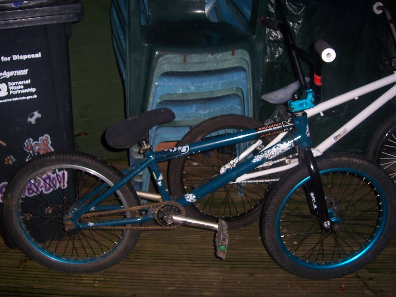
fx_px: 412
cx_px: 198
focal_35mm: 36
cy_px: 148
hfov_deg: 51.4
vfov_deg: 39.7
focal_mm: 6
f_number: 3
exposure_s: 1/60
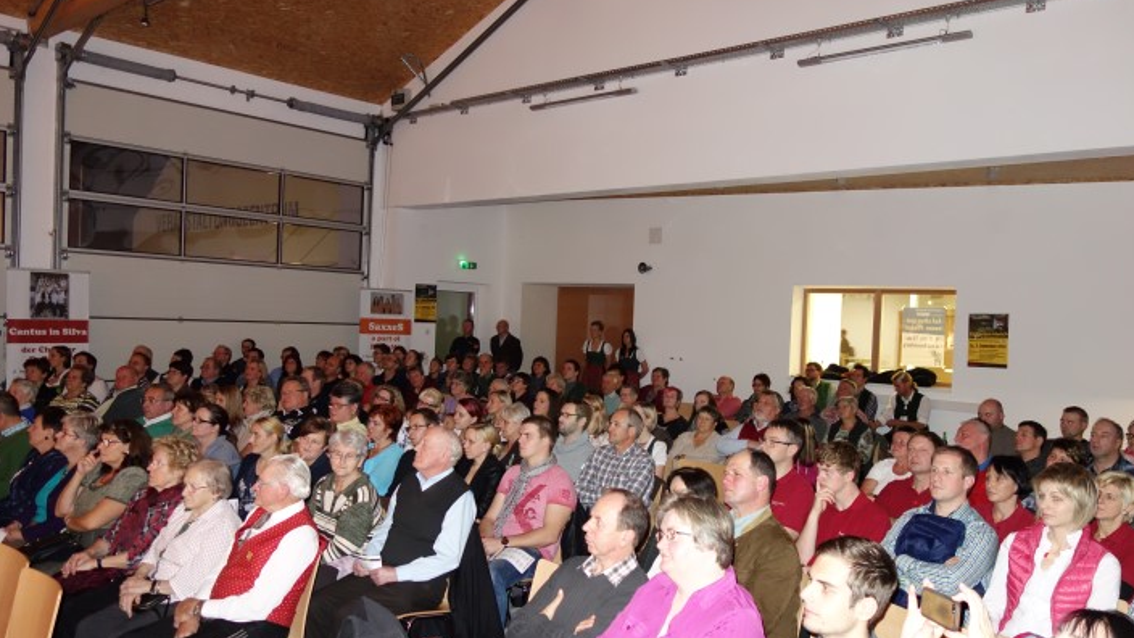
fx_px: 902
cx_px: 570
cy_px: 337
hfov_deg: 64.3
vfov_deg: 38.9
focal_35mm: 30
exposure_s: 1/30
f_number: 1.8
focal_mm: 10.4
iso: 800
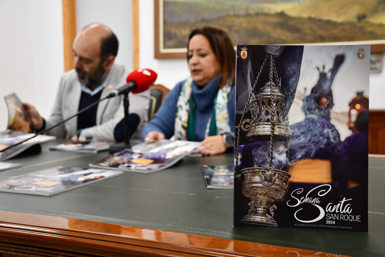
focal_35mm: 48
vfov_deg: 28.1
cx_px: 192
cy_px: 128
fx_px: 513
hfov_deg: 41.1
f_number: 4
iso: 900
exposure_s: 1/125
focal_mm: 32
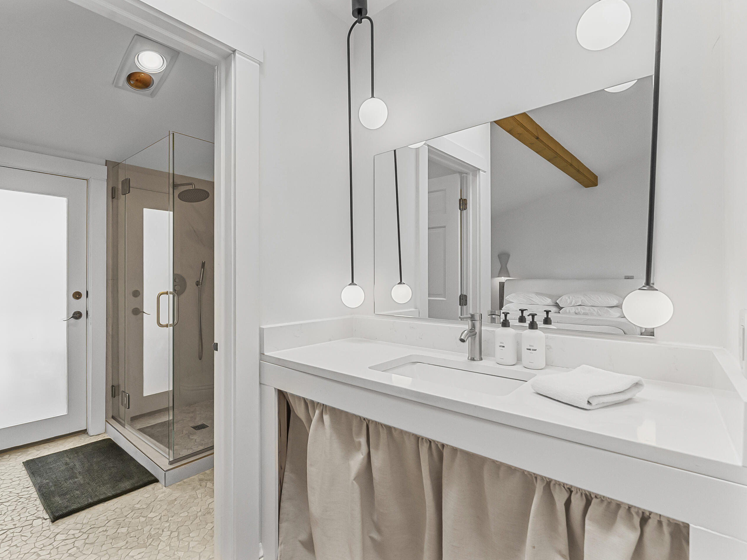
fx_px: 372
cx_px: 323
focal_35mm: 17
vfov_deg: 74.0
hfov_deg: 89.8
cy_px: 273
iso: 1600
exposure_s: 1/200
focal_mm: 15.2
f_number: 9
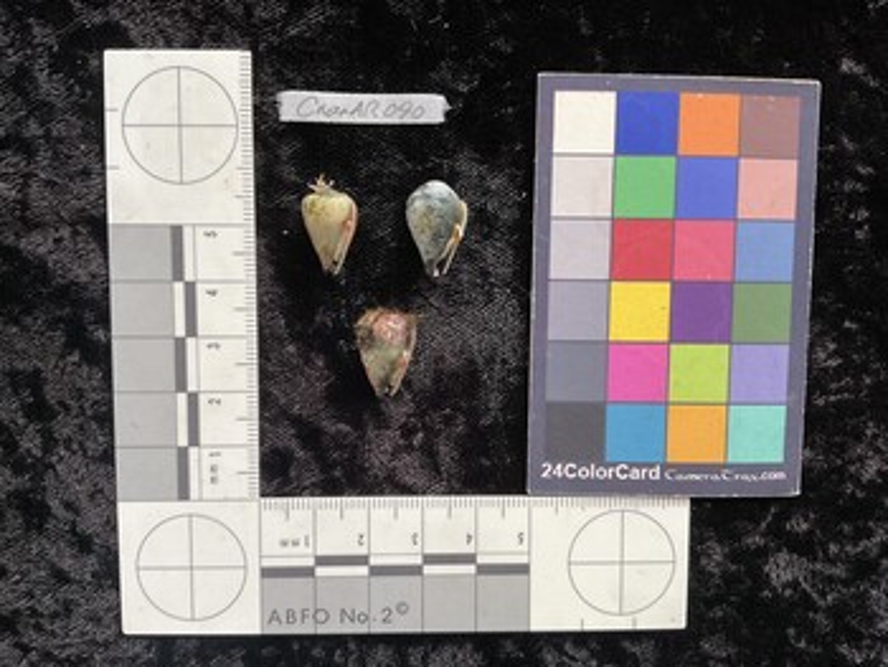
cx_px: 444
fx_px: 744
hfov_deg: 61.6
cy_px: 334
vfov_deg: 48.3
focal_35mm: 29
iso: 125
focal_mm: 3
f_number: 1.8
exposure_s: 1/60
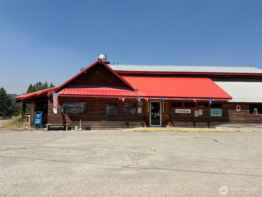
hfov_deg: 67.3
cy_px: 98
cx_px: 131
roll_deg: -0.1
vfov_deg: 53.1
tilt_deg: +4.7
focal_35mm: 26
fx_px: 197
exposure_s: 1/3831
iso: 50
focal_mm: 5.96
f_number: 1.6
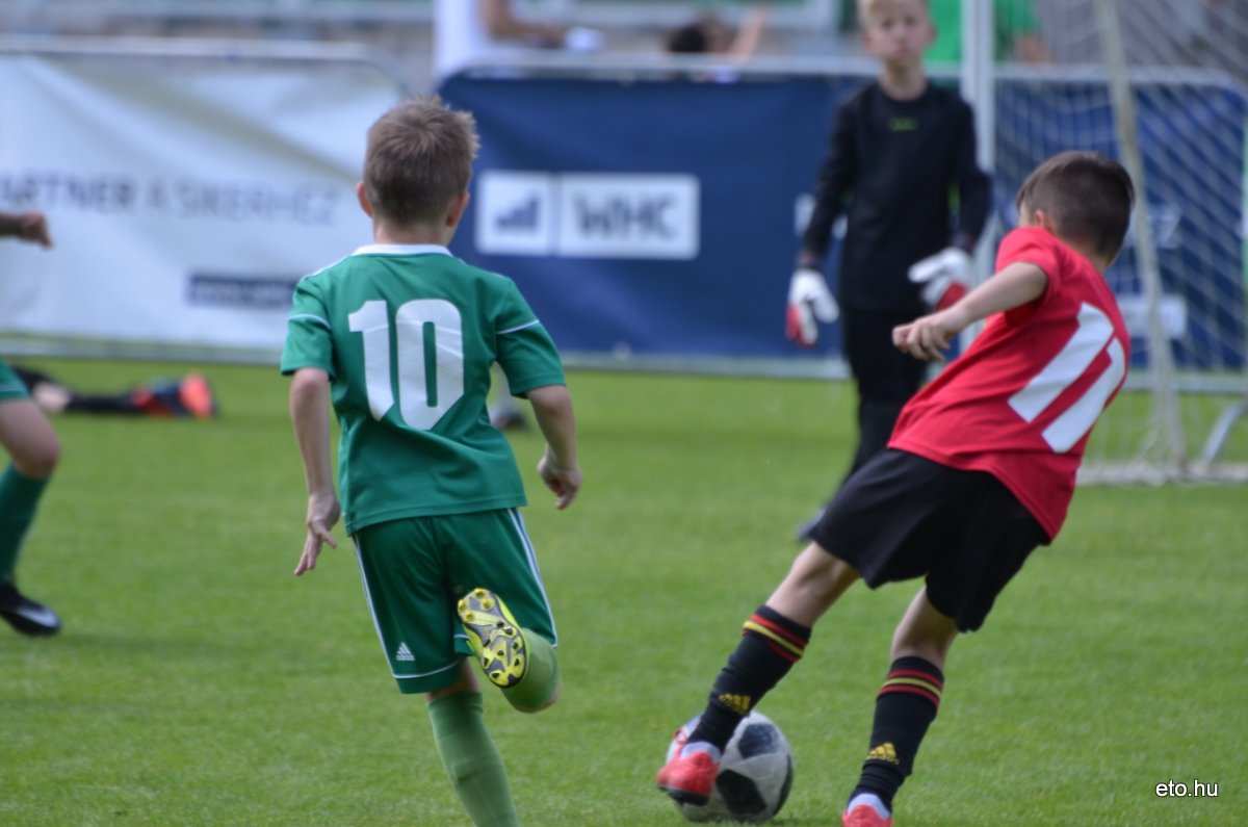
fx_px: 14012
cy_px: 414
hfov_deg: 5.1
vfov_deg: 3.4
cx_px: 624
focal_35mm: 405
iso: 200
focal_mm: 270
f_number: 5.6
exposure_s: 1/250
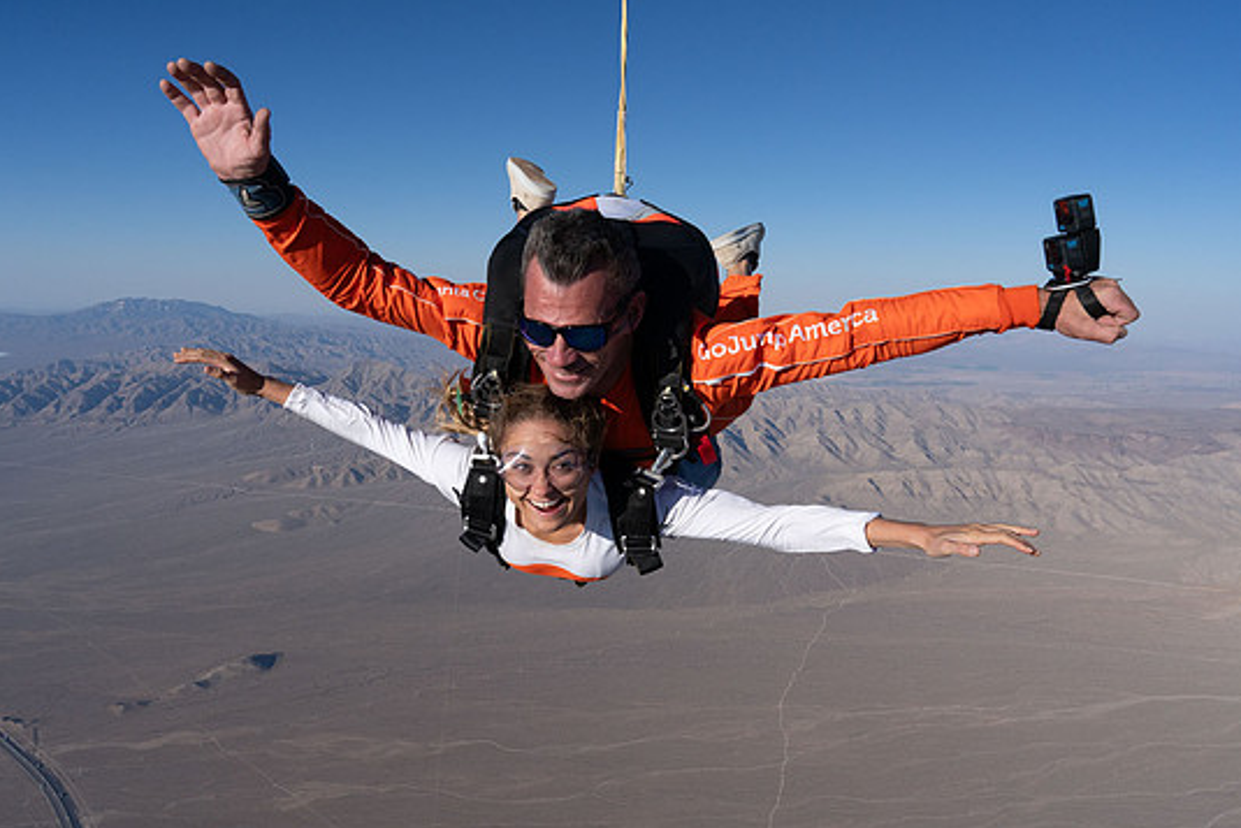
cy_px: 430
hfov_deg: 69.3
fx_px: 896
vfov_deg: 49.6
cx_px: 594
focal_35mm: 26
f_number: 11
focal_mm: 24
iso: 800
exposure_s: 1/2000
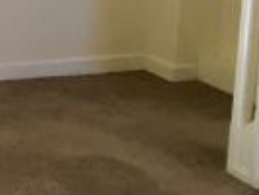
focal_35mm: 127
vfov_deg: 11.4
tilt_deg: -8.6
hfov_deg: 13.5
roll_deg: -0.7
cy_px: -65
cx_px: -246
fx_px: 951
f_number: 2.2
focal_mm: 4.15
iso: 50
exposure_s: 1/100
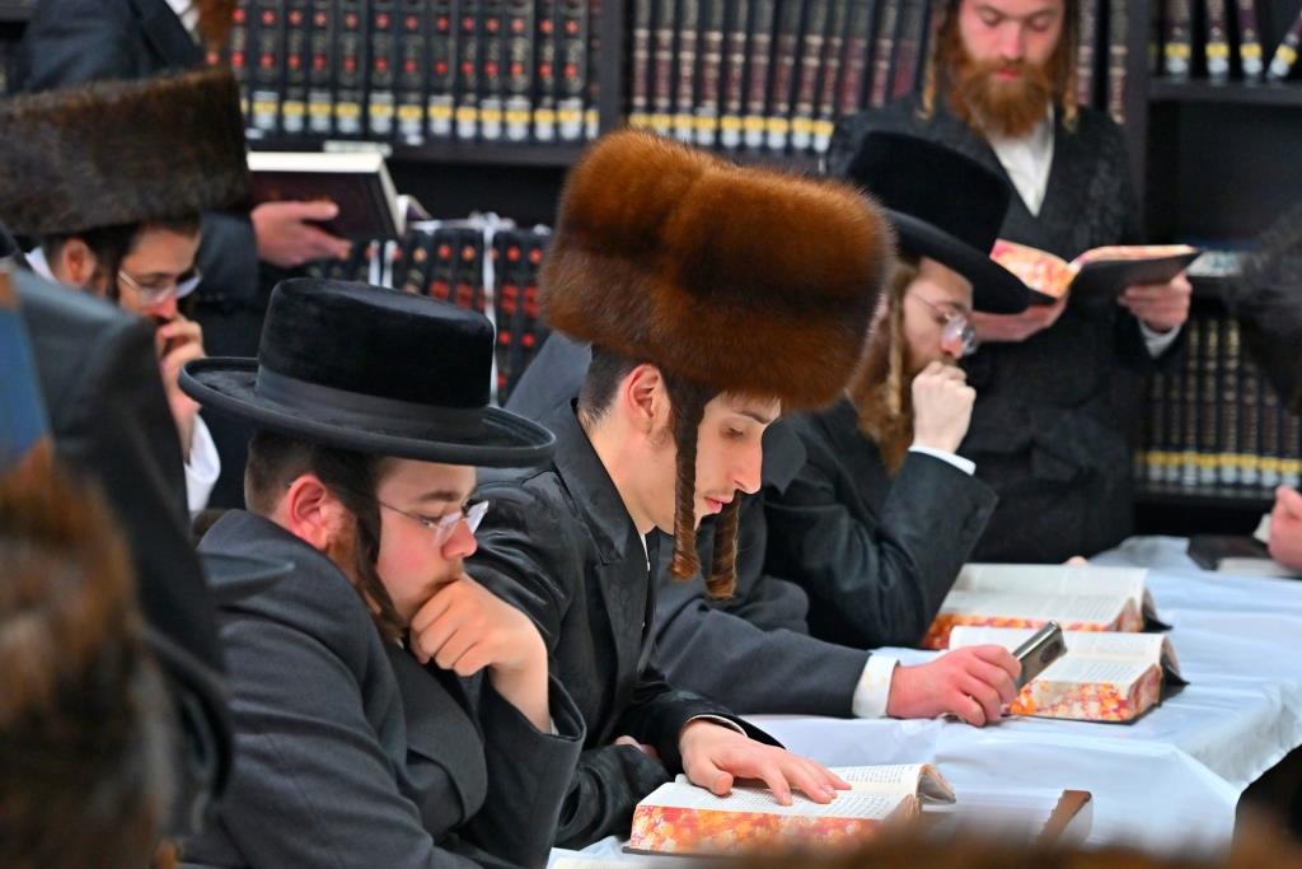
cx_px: 651
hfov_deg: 11.4
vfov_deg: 7.6
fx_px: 6510
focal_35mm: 180
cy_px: 434
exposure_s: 1/200
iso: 800
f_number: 4
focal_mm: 120
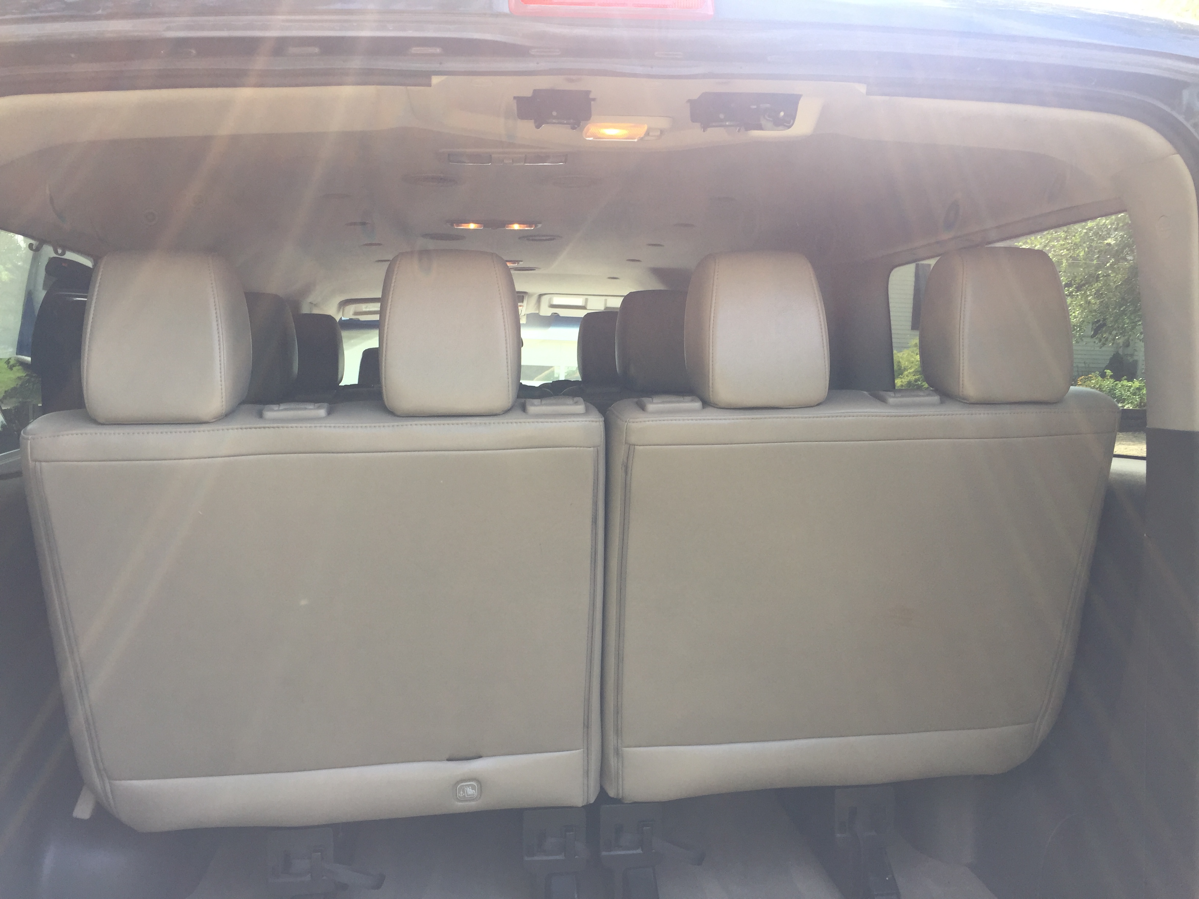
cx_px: 600
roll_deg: -4.0
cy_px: 450
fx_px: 1004
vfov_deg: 48.2
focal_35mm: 29
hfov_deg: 61.7
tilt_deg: -4.6
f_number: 2.2
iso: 32
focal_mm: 4.15
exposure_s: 1/120
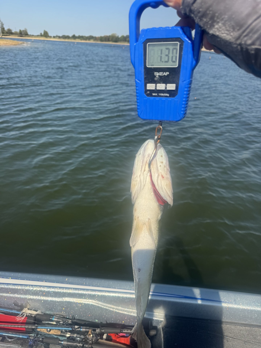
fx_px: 241
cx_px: 130
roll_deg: -1.4
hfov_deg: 56.8
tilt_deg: -29.5
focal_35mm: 24
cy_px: 174
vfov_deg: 71.6
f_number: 1.78
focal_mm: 6.76
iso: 80
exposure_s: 1/3802
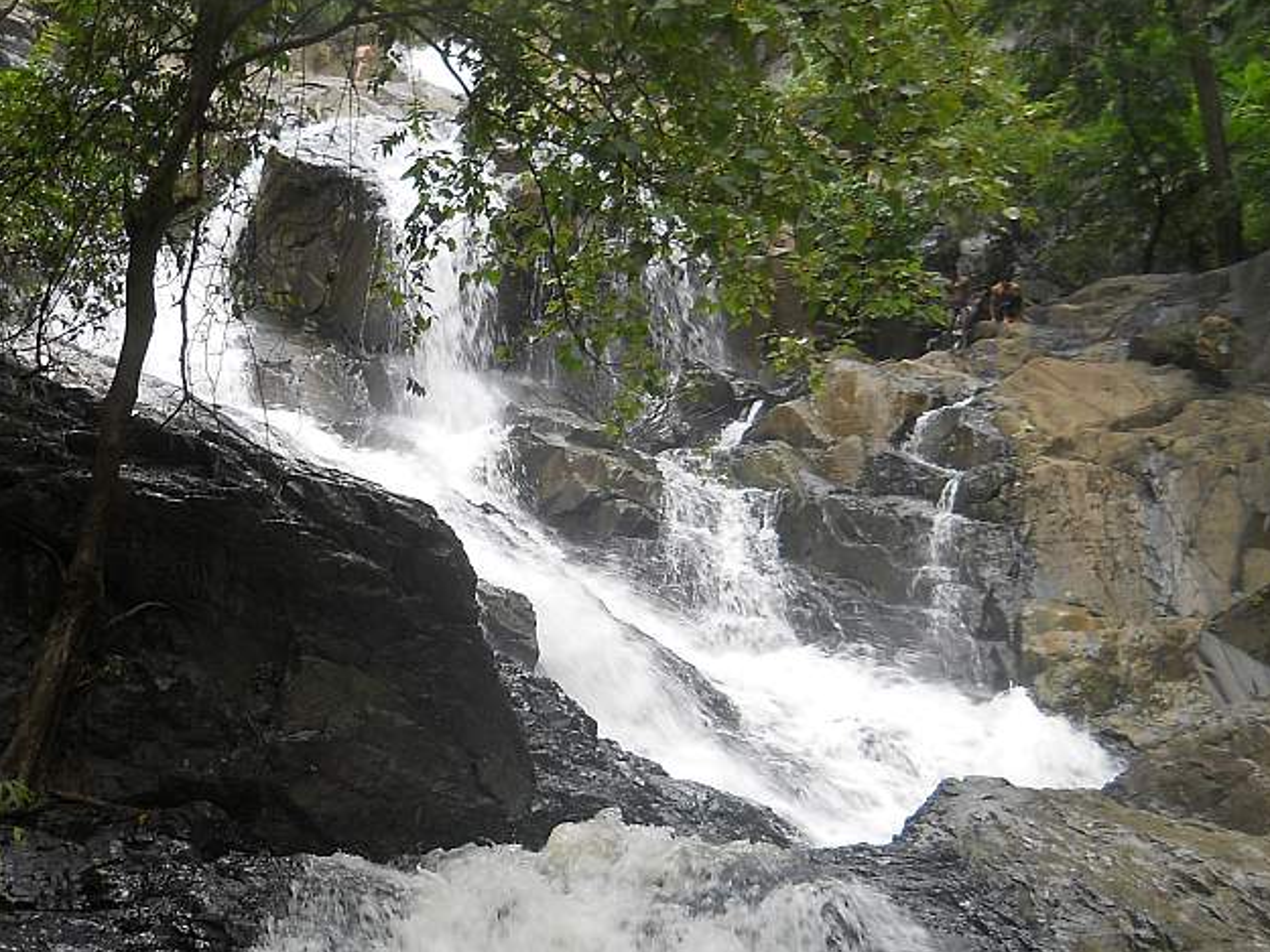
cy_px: 467
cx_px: 646
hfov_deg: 44.8
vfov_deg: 34.4
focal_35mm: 42
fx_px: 1541
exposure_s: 1/40
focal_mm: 6.72
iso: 80
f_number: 3.1
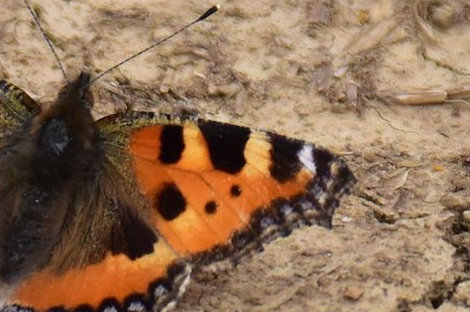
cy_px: 206
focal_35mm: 928
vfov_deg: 1.5
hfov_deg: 2.2
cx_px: 27
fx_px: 12107
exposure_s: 1/4000
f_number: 5.6
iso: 800
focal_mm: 300
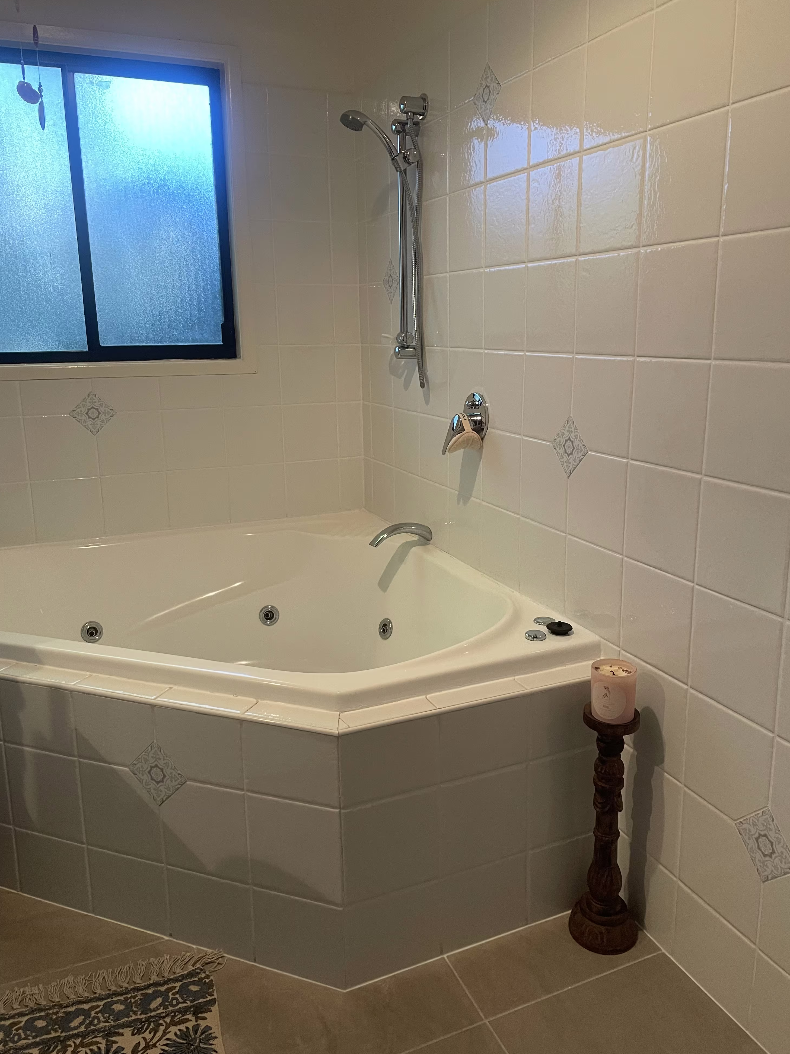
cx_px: 410
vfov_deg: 65.3
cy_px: 509
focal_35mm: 27
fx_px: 822
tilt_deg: -12.2
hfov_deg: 51.3
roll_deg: -0.1
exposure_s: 1/50
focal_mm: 4.2
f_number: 1.6
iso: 125
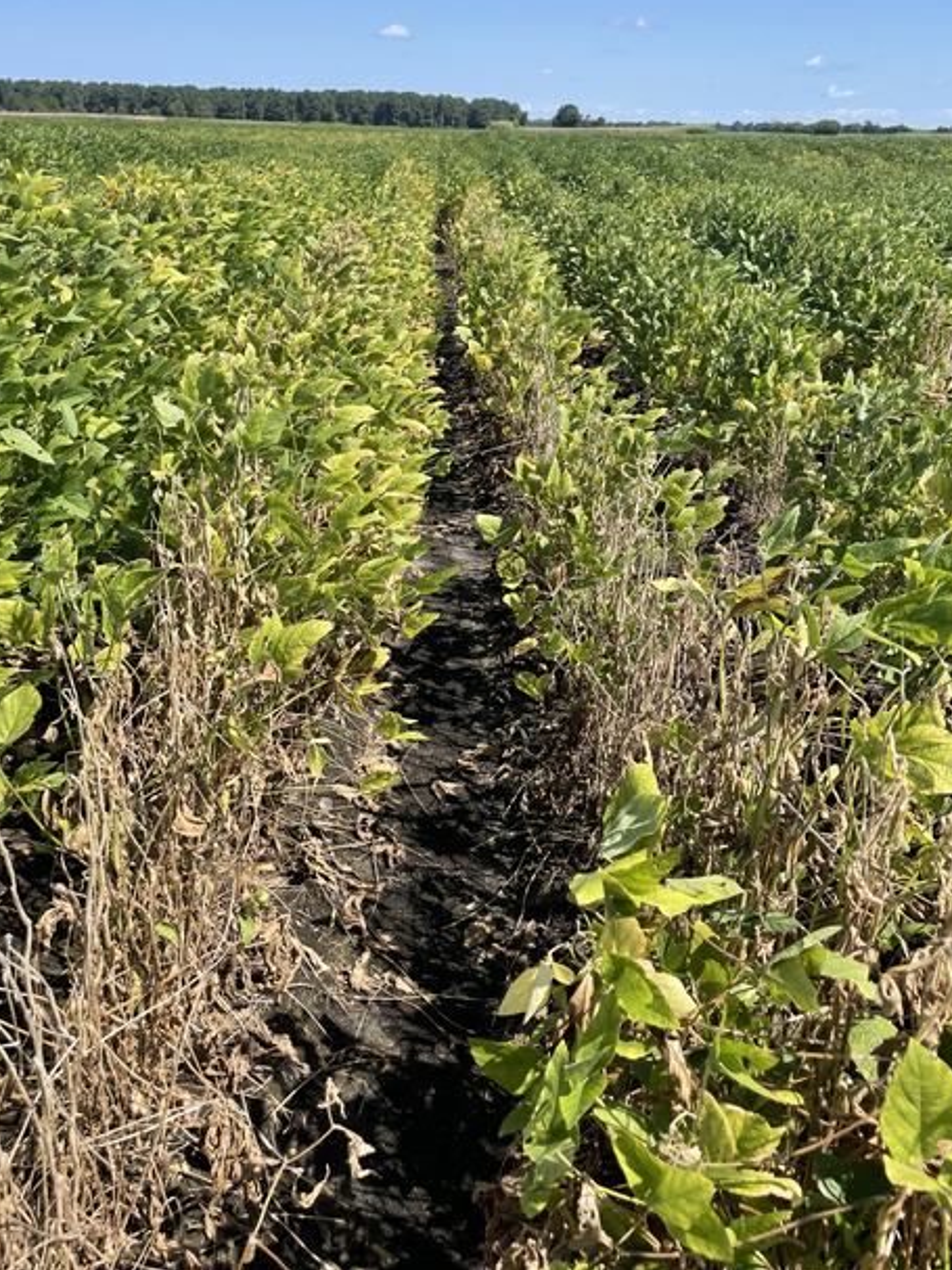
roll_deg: -0.9
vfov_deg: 59.7
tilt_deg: -18.9
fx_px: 1100
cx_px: 449
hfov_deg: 46.8
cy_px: 540
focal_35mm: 30
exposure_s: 1/2174
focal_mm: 4.2
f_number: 1.6
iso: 32
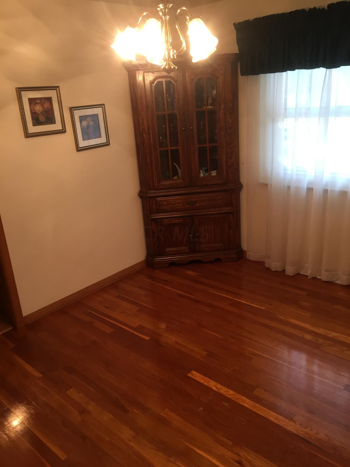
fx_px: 391
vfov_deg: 61.7
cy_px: 234
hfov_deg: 48.2
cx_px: 175
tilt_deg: -19.1
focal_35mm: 29
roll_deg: +3.4
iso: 80
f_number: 2.2
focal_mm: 4.15
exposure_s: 1/30
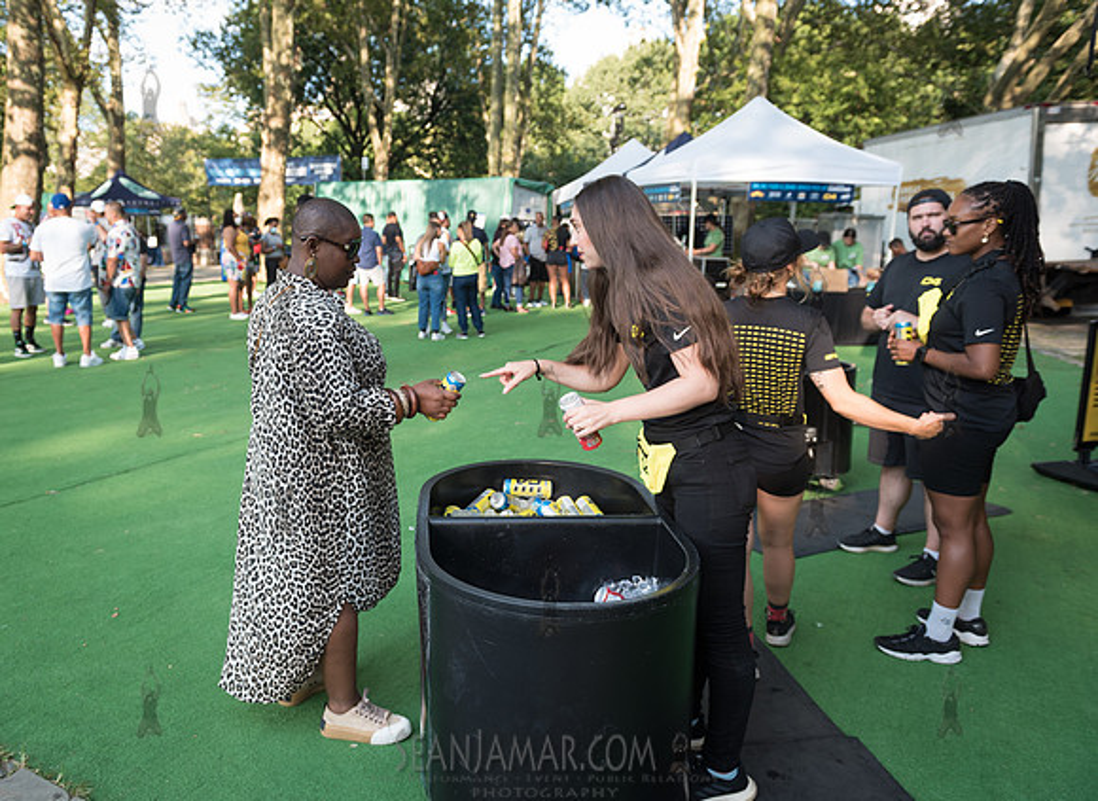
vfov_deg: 50.5
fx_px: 849
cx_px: 462
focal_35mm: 27
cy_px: 376
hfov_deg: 65.4
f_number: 4
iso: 200
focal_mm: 24
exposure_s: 1/200
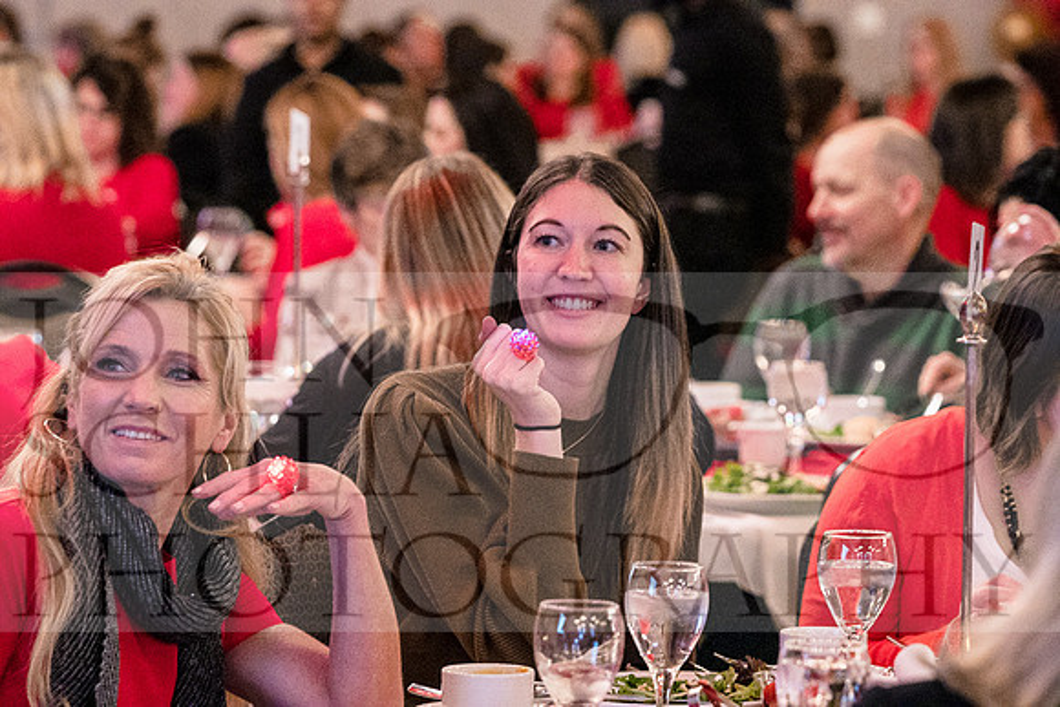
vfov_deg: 7.7
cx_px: 530
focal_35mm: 178
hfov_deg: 11.5
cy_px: 354
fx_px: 5242
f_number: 4
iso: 6400
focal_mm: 119
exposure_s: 1/100
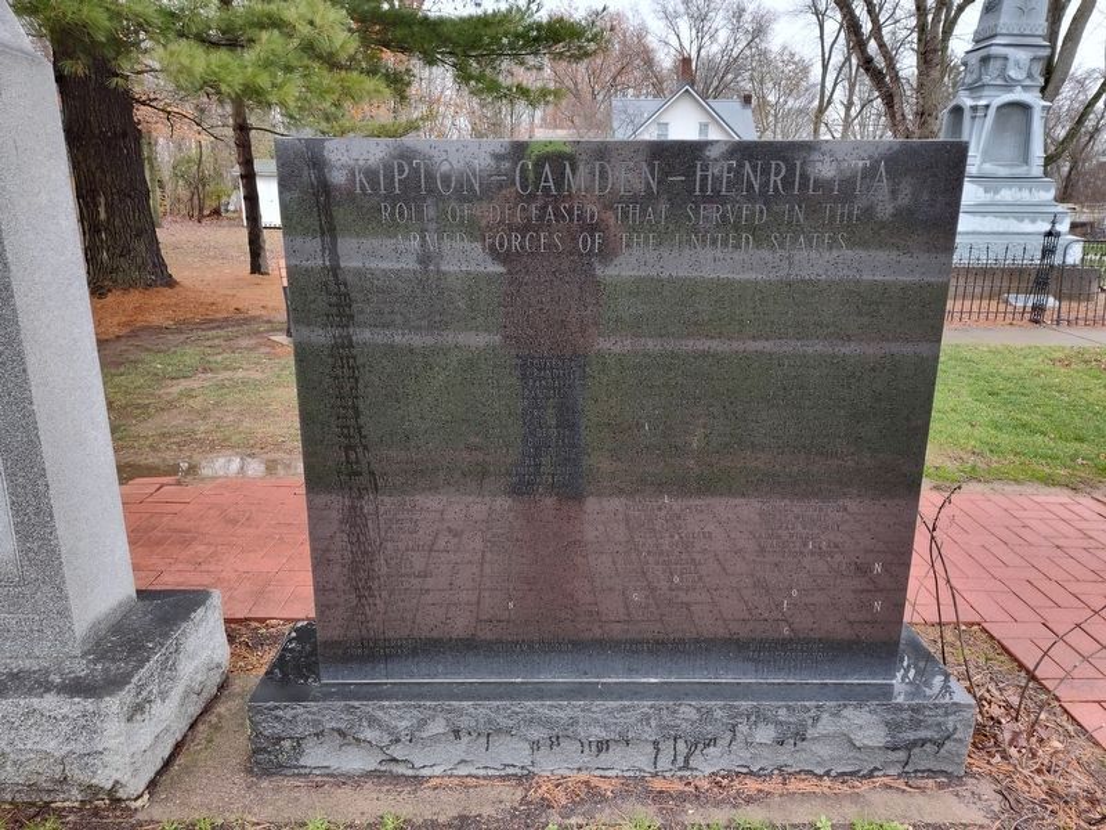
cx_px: 553
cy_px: 415
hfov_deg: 73.9
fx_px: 735
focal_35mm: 23
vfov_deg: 58.9
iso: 267
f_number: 1.8
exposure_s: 1/120
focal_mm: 5.56
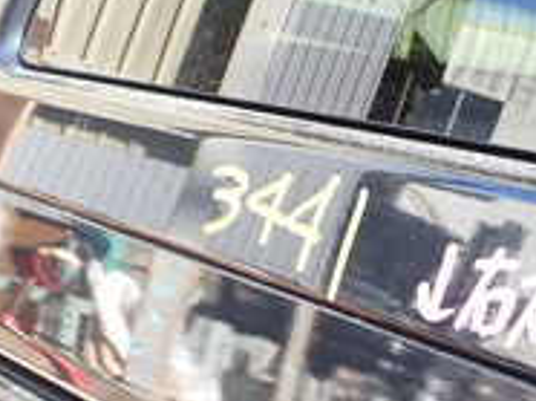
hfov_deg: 19.3
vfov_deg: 14.7
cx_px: 602
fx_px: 1500
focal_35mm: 97
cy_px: 473
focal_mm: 5.4
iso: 100
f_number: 3.2
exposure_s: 1/125
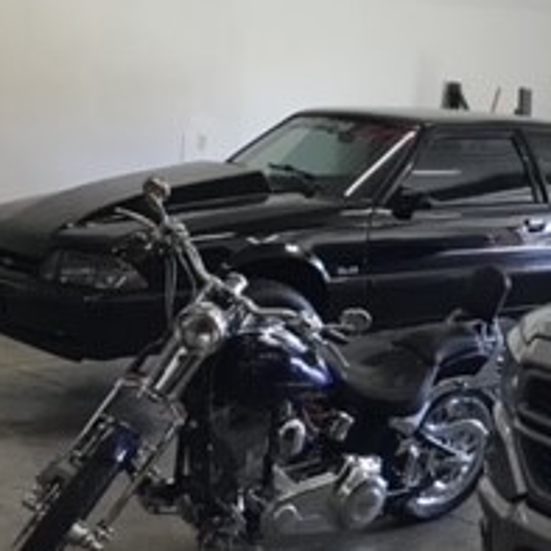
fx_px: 1603
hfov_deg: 19.1
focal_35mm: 89
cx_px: 506
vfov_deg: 19.4
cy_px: 185
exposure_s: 1/30
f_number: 2.4
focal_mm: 3.3
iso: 25
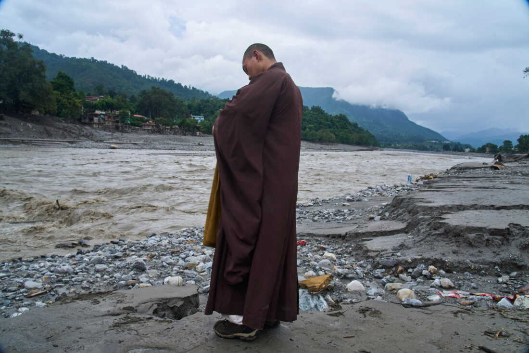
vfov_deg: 53.1
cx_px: 264
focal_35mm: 24
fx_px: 353
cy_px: 176
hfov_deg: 73.8
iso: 100
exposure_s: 1/80
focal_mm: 24
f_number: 13
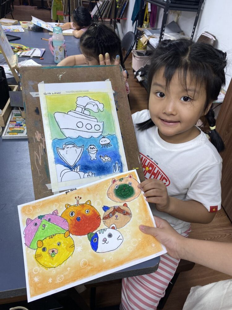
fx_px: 232
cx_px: 116
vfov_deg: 67.3
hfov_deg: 53.1
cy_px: 155
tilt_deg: -36.9
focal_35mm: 26
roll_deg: -4.5
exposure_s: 1/100
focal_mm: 4.25
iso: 50
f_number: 1.8
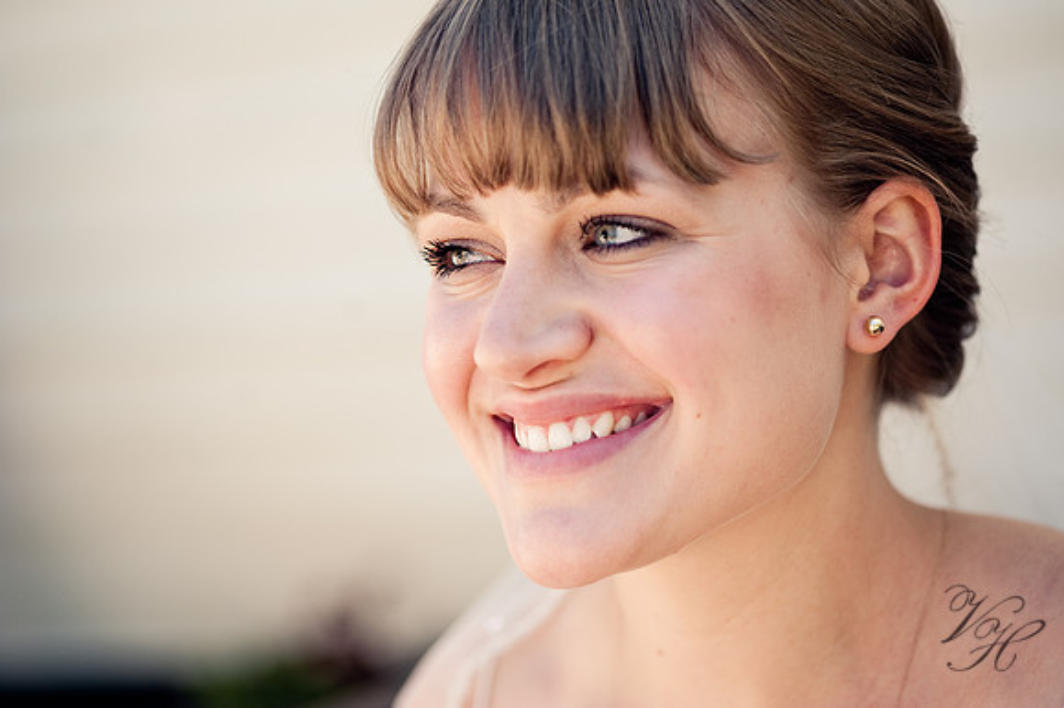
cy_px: 354
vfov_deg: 13.0
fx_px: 3101
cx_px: 532
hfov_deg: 19.5
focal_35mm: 105
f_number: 2.8
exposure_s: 1/1000
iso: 200
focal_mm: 105
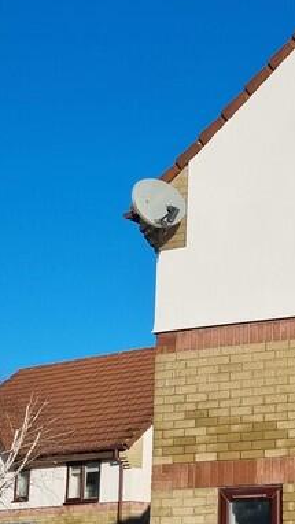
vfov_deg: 27.8
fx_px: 1056
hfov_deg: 15.4
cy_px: 329
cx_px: 349
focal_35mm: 76
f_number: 1.8
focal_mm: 5.4
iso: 50
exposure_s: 1/3832
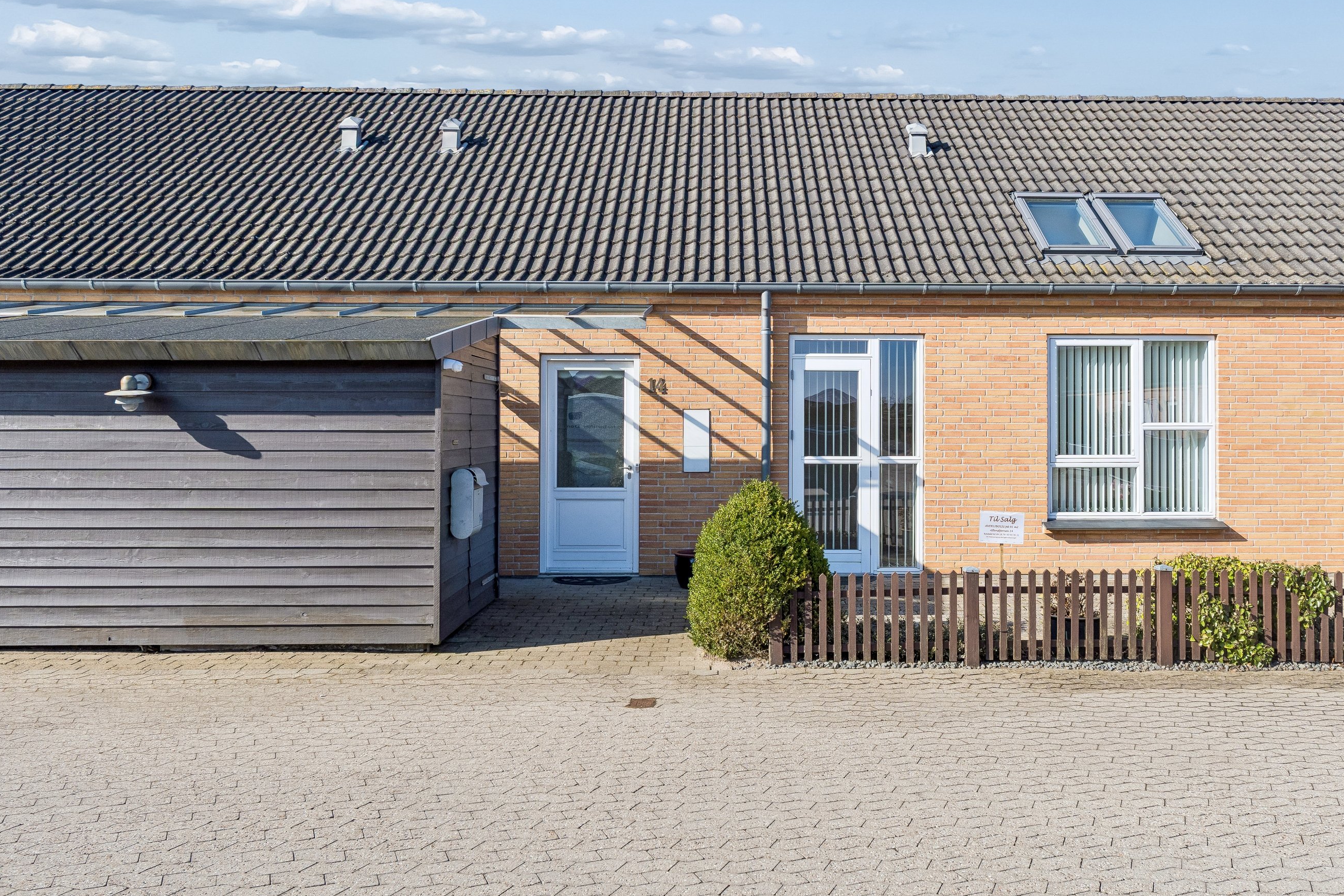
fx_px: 1157
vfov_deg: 42.2
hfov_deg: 60.1
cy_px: 383
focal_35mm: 31
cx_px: 752
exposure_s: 1/500
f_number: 8
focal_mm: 18
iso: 250
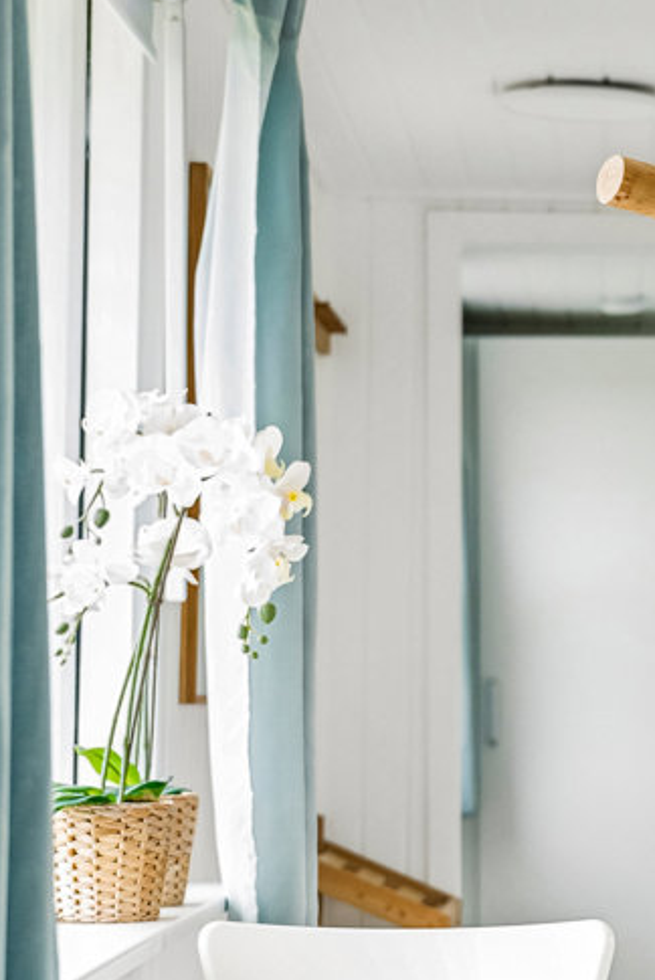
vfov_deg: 15.0
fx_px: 3706
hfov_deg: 10.0
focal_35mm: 136
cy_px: 663
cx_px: 677
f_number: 4.5
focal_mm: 55
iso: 2000
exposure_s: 1/320
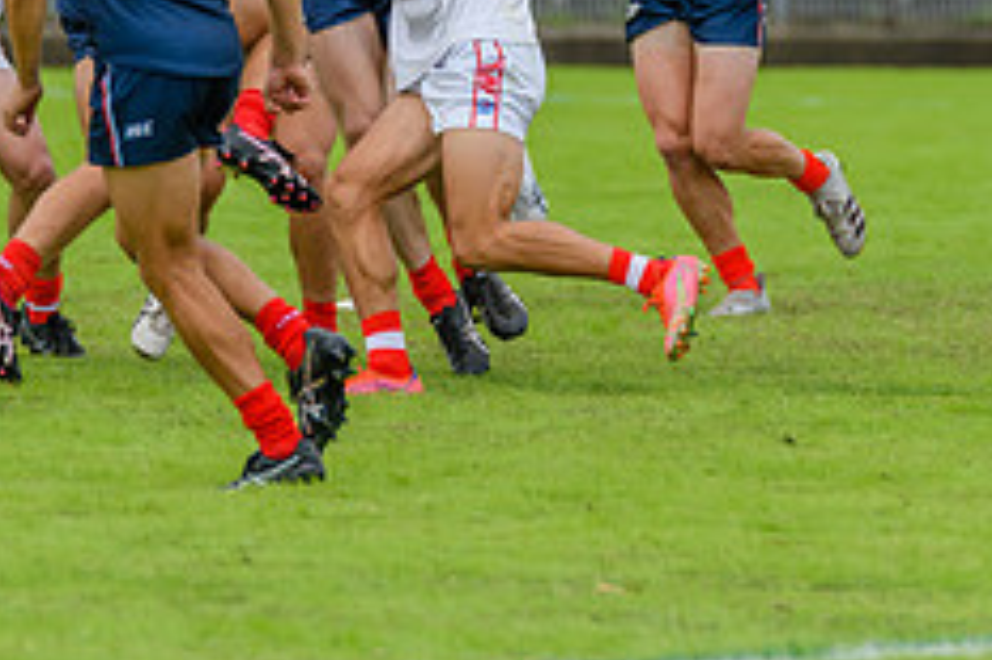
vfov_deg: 1.4
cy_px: -96
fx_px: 26351
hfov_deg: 2.2
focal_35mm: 957
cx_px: 362
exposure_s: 1/2500
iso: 800
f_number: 5.6
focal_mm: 380
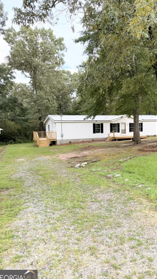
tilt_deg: -5.0
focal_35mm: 27
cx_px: 102
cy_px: 140
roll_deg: +3.6
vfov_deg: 69.9
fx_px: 200
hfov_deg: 42.4
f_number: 1.78
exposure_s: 1/1250
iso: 100
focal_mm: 6.76
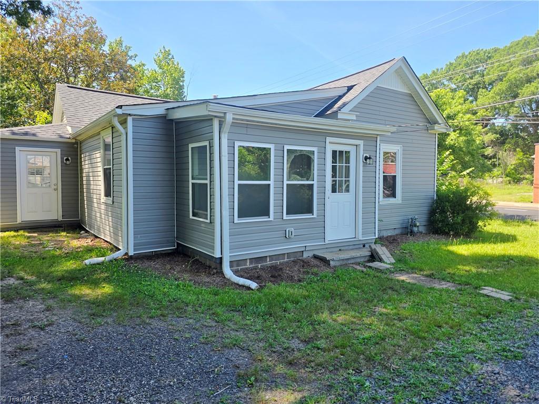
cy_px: 202
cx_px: 270
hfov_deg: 73.9
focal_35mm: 23
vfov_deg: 58.9
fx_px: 358
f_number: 1.7
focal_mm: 6.3
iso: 12
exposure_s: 1/251
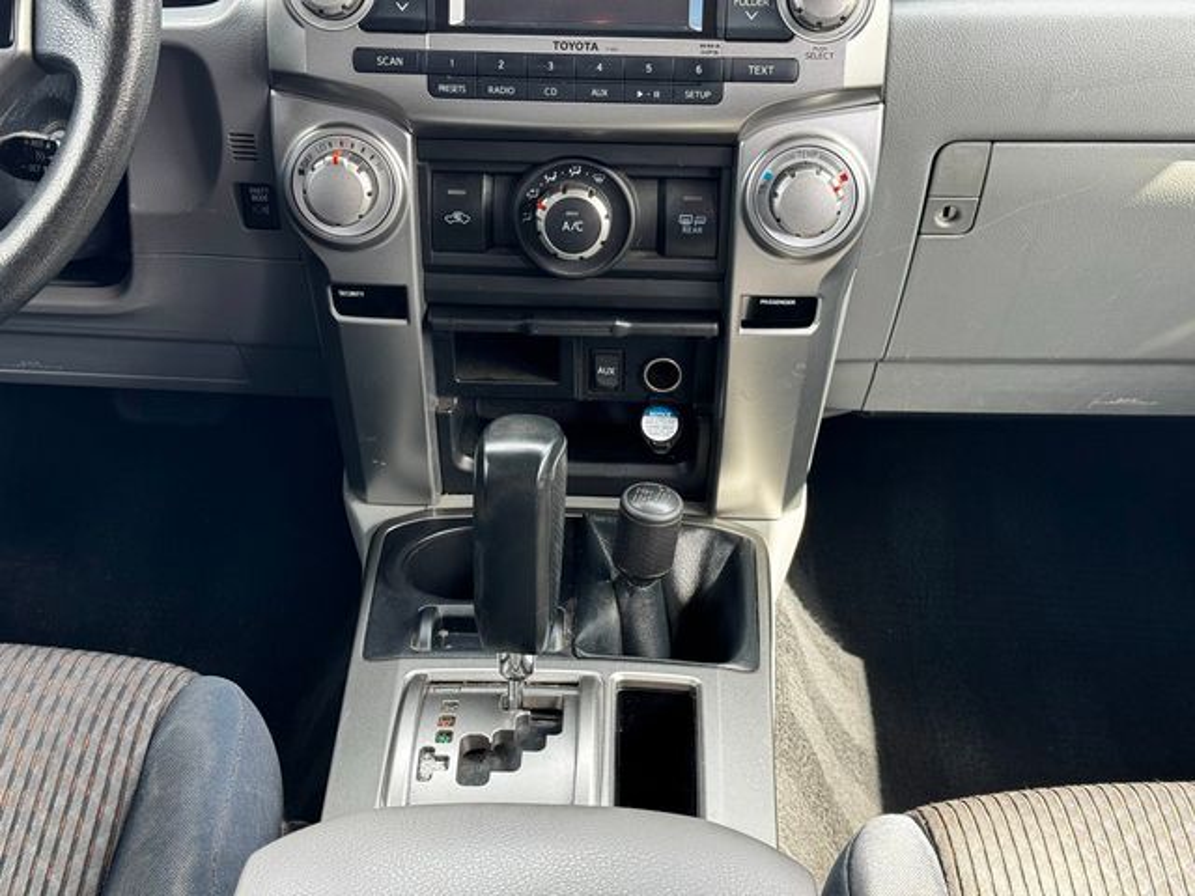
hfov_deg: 39.7
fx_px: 1657
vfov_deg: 30.3
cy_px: 448
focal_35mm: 48
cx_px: 598
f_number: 1.78
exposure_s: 1/132
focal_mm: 6.76
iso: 100
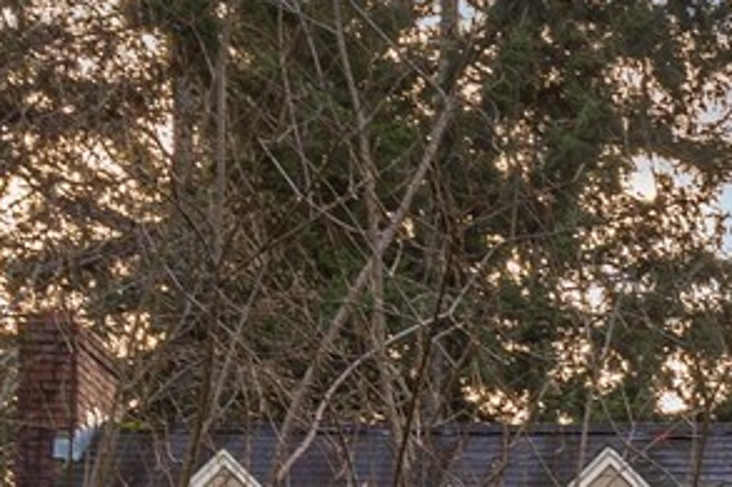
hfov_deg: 13.3
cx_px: 1303
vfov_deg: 8.8
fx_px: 2825
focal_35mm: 139
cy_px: 1222
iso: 100
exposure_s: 1/30
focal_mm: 24
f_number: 5.6
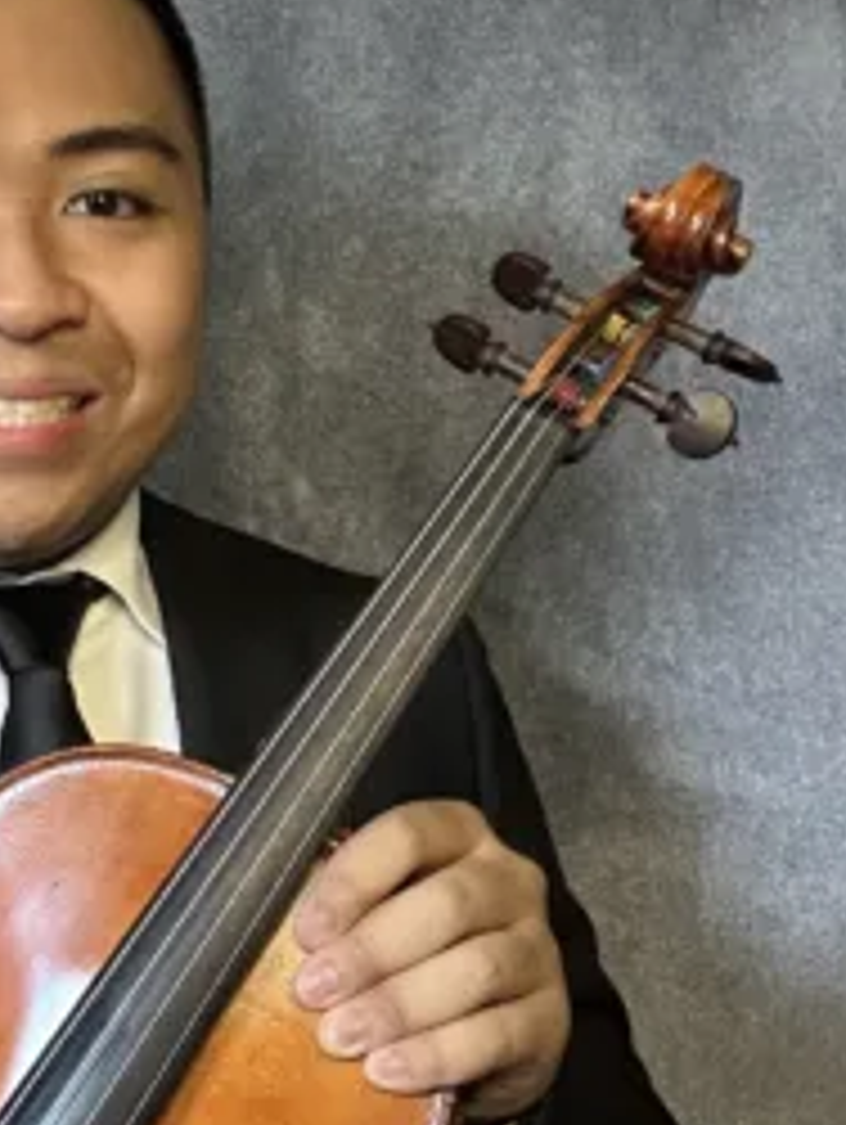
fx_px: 1952
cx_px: 65
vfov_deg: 32.1
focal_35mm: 60
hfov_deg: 23.7
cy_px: 657
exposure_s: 1/30
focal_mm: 2.69
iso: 500
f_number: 1.9
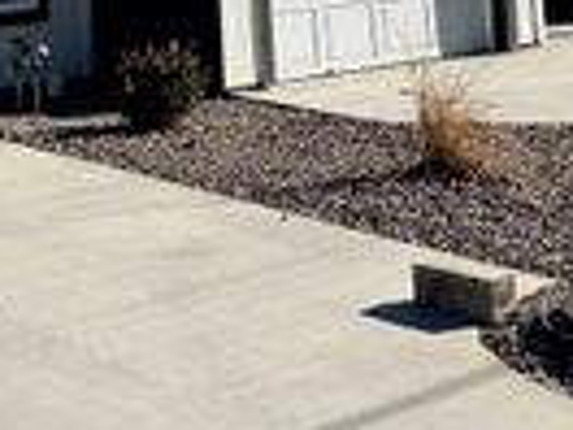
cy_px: -280
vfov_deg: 14.7
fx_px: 1506
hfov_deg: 21.4
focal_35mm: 91
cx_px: 165
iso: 80
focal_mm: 6.86
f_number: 1.78
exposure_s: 1/5848
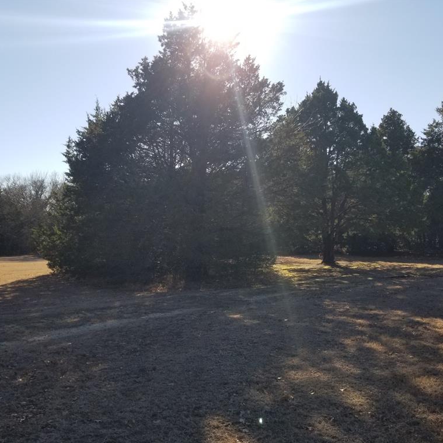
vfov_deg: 52.5
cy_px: 223
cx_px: 257
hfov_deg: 52.3
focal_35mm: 31
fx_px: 449
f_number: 1.7
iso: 50
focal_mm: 4.25
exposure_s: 1/1656
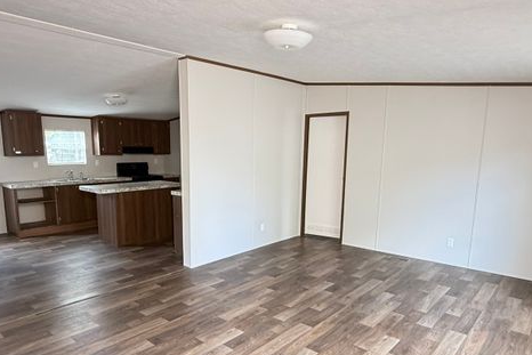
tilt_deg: -8.7
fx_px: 370
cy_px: 212
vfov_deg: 51.0
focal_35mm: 25
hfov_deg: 71.4
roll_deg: -0.8
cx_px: 244
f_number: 2.2
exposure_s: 1/60
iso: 400
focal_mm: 2.22
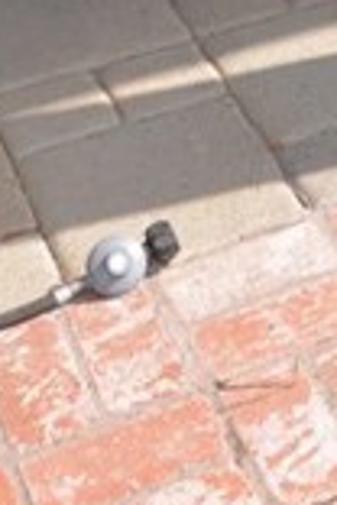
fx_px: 1839
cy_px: -568
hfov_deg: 9.7
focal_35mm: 131
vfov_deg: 13.1
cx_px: 680
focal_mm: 20
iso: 100
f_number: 6.3
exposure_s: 1/200
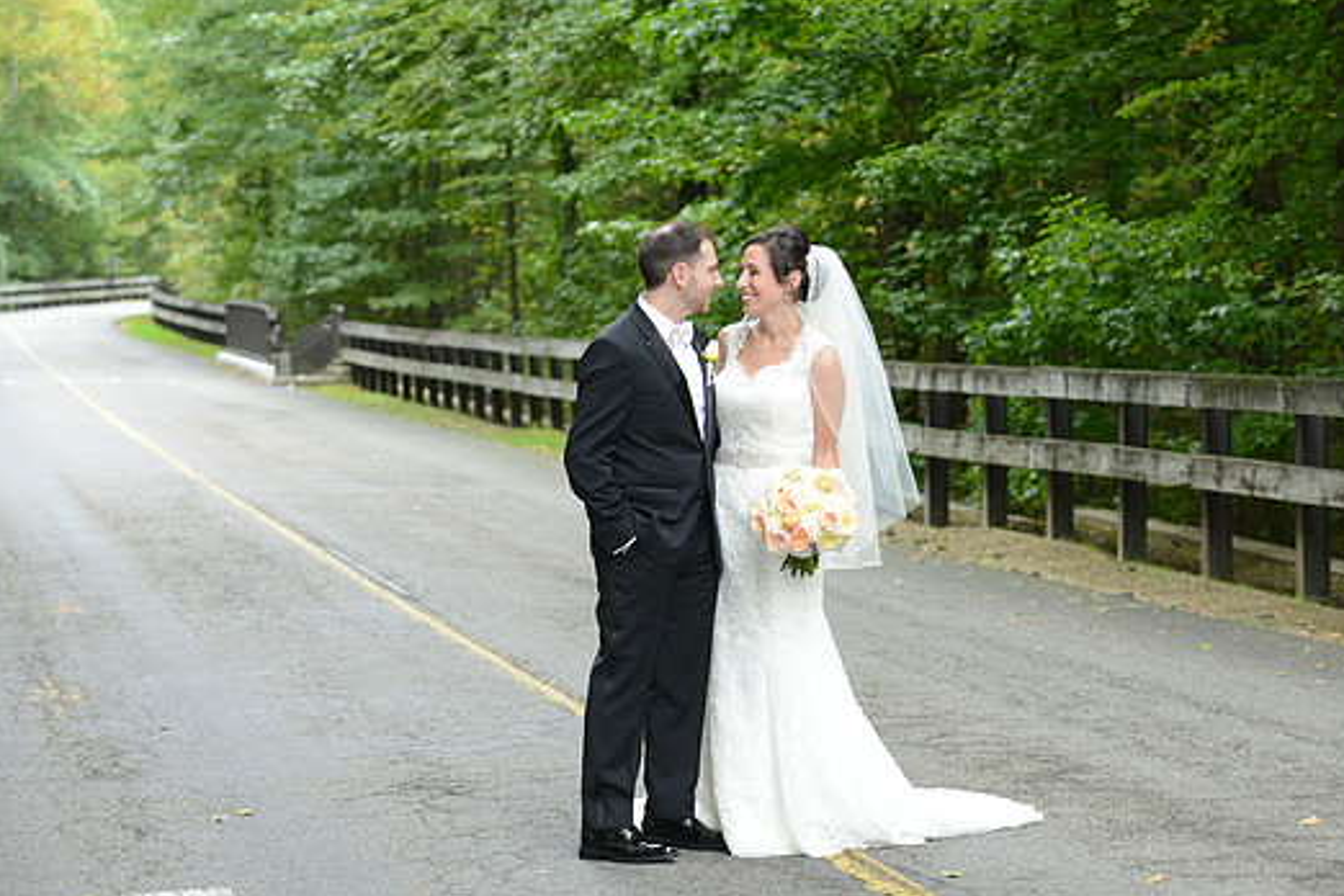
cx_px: 682
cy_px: 431
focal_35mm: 100
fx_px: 3733
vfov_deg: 13.7
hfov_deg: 20.4
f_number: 5
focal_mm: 90
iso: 500
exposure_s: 1/160
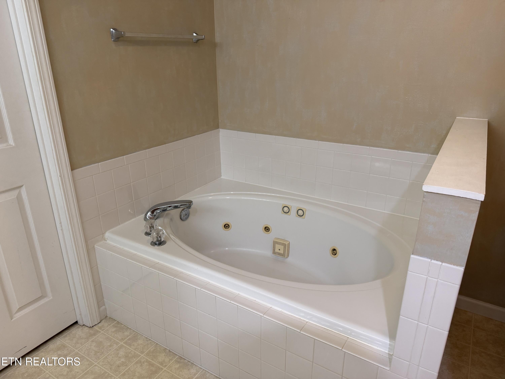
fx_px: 350
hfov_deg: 71.6
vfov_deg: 56.8
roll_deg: +0.1
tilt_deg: -20.9
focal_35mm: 24
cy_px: 190
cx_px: 252
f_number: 1.78
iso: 200
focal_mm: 6.76
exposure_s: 1/120
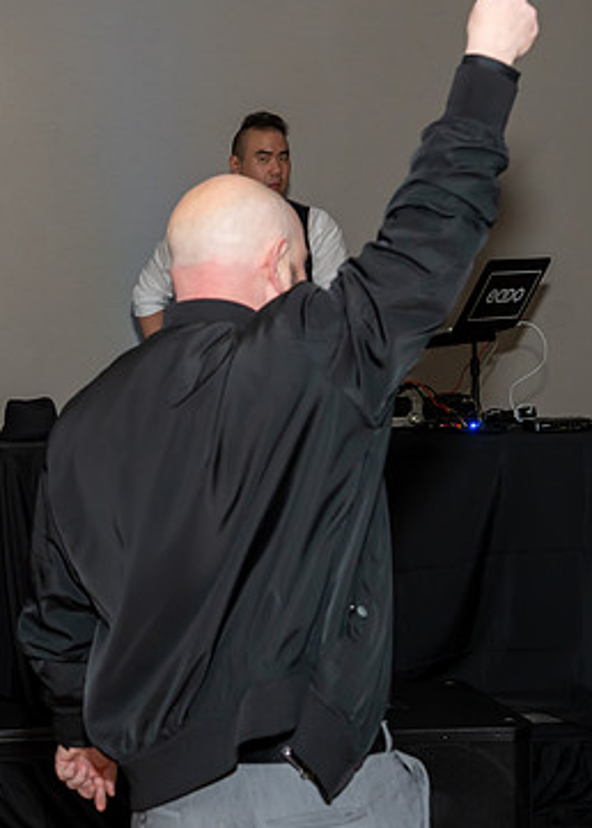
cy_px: 384
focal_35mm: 90
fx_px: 2118
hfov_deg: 15.7
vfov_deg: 22.1
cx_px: 25
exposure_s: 1/250
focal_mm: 31
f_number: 5.6
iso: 400
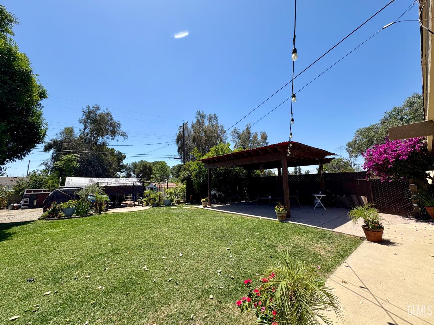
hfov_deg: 102.1
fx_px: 176
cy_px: 162
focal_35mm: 14
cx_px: 217
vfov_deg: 85.7
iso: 40
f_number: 2.2
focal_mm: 2.22
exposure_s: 1/1420
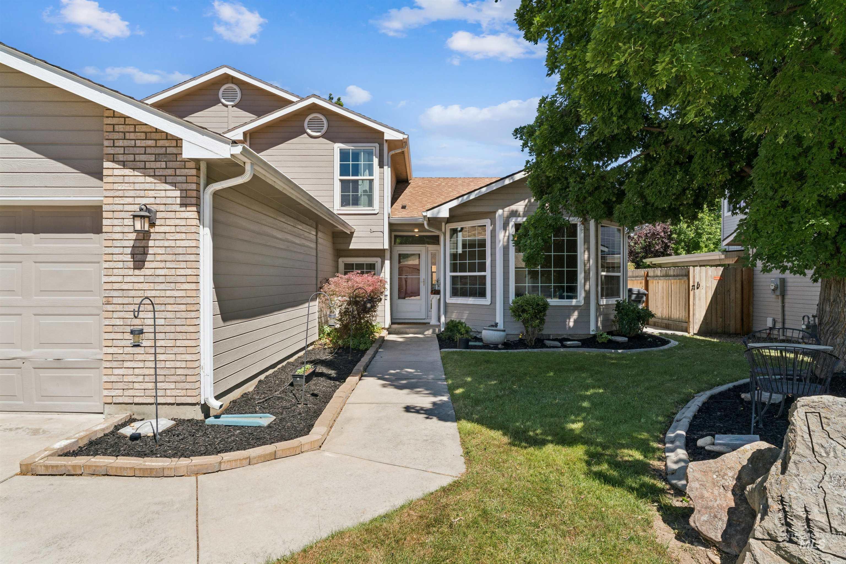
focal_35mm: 20
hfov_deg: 85.1
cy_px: 282
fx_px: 461
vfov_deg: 63.0
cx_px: 423
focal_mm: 19.6
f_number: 13
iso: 400
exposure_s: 1/200
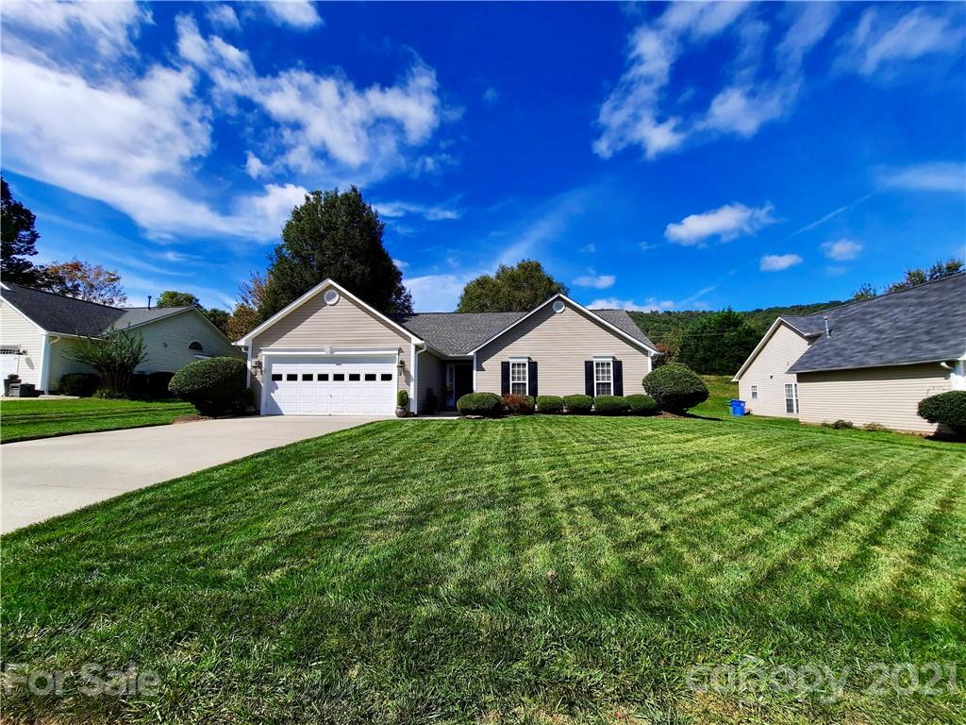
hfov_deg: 106.2
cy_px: 362
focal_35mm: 13
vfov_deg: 89.9
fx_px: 363
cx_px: 483
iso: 40
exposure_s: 1/1880
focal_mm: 1.74
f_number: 2.2
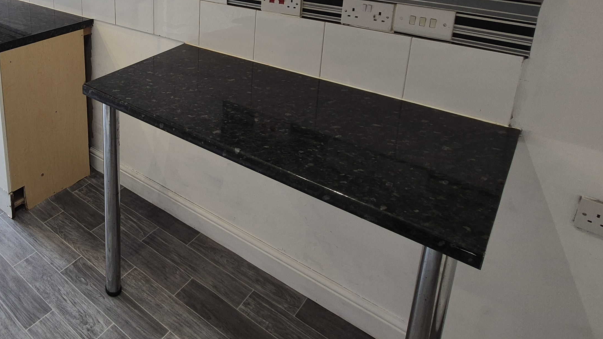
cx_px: 108
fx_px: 416
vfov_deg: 39.8
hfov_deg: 64.6
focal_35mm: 26
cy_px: 11
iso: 80
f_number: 2.2
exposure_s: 1/50
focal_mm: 2.2
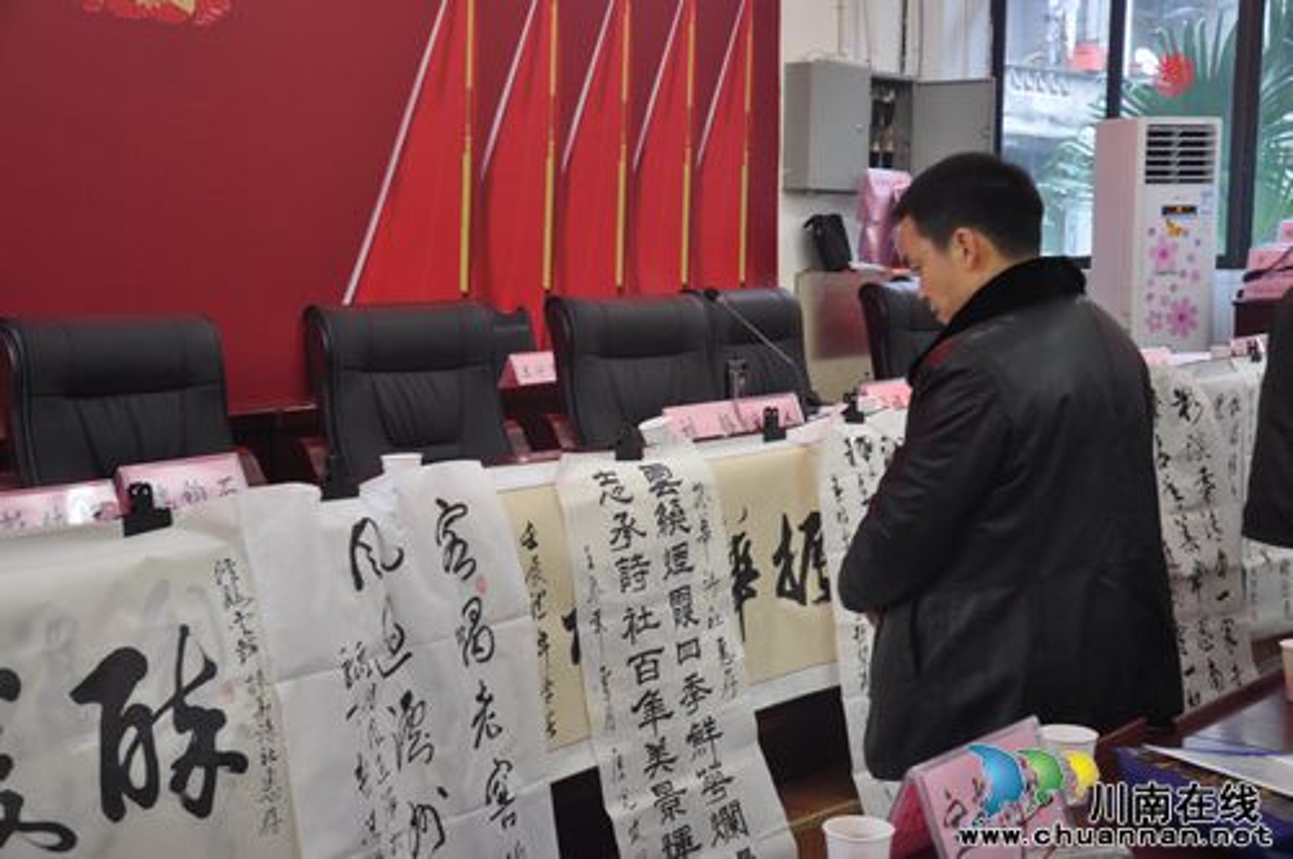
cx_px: 646
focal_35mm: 51
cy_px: 430
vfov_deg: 26.4
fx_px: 1829
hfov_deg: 38.9
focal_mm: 34
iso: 720
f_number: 4.2
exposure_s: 1/15
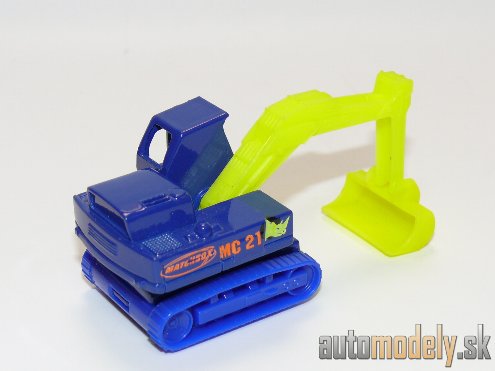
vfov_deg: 16.6
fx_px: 1273
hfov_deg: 22.0
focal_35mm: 89
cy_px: 186
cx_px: 248
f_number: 4
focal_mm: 12.4
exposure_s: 1/30
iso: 100
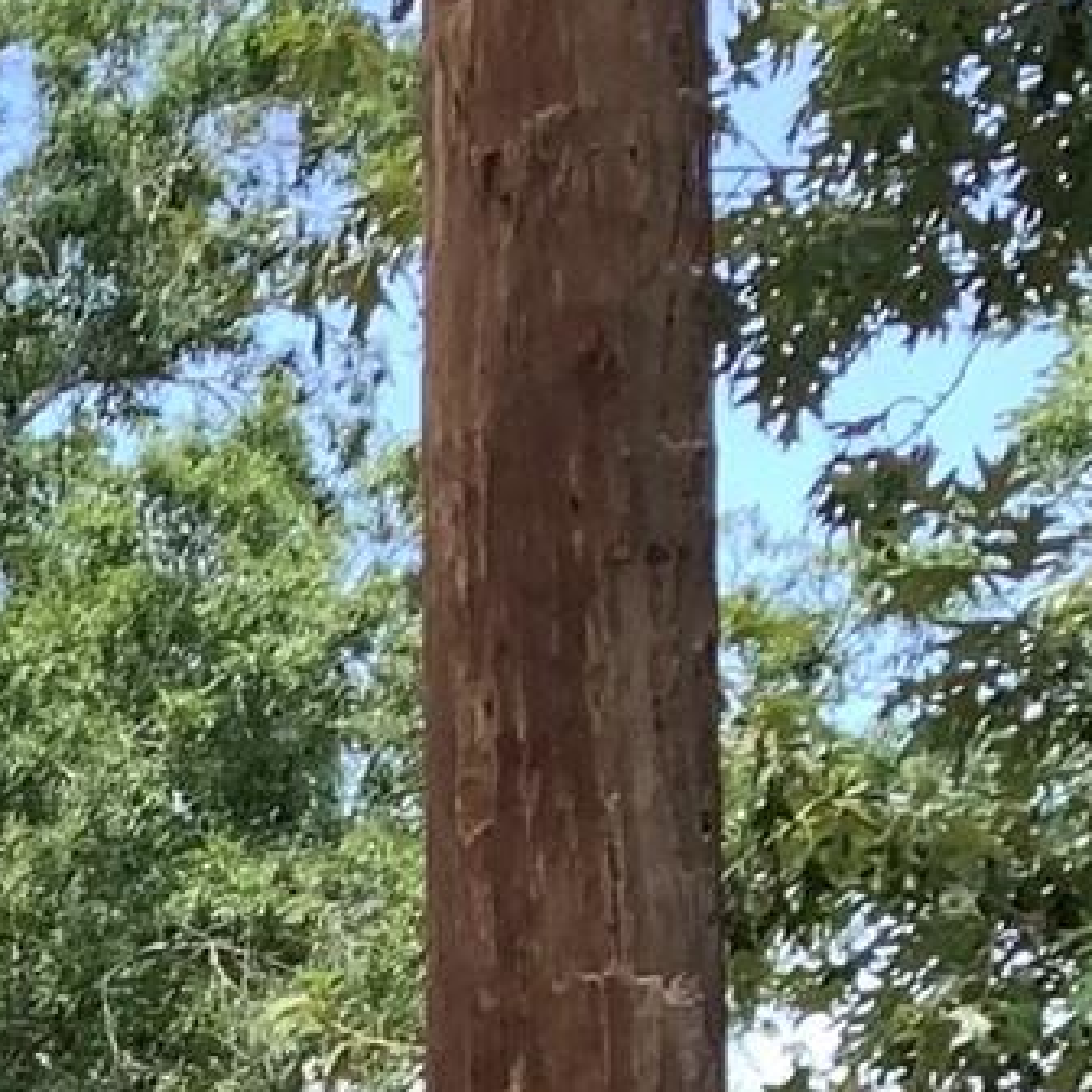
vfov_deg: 9.8
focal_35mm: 167
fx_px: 5960
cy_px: 2142
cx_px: -1632
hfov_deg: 9.2
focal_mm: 3.3
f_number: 2.4
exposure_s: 1/392
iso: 25
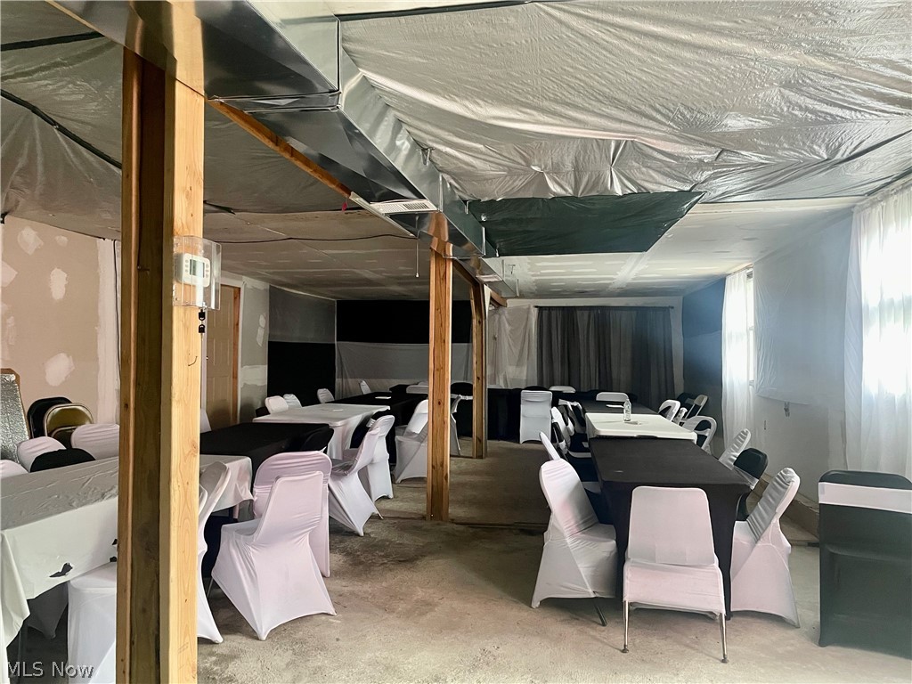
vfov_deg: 53.1
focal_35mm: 26
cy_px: 342
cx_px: 456
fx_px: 685
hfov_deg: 67.3
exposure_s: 1/60
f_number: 1.6
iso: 500
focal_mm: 4.2
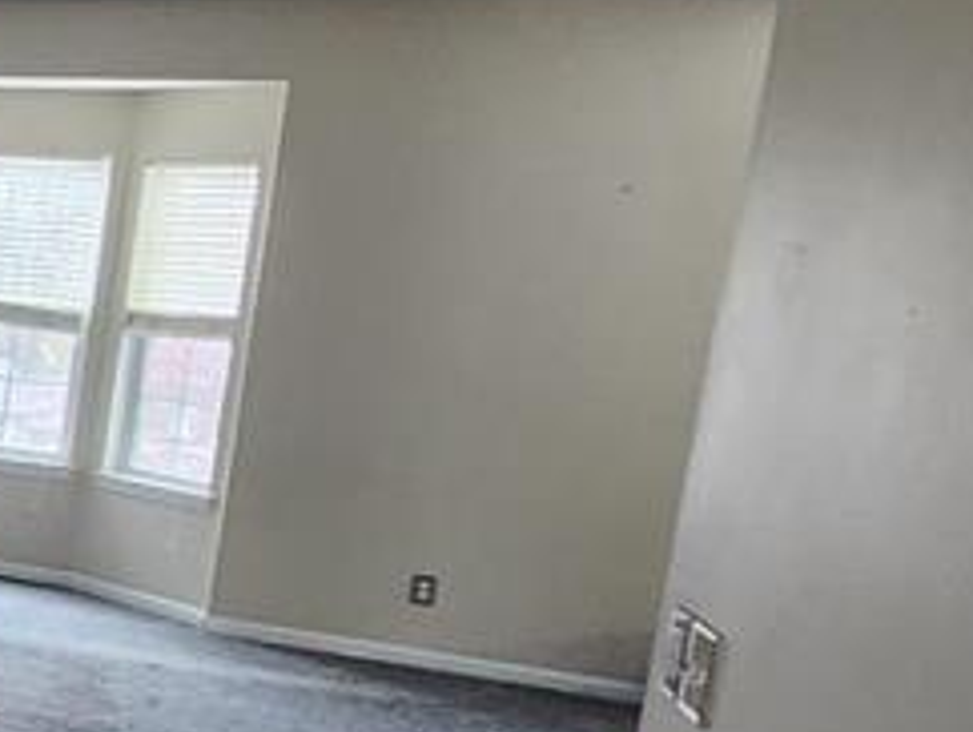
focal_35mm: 55
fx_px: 1547
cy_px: 402
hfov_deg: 19.5
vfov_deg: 26.6
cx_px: -961
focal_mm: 2.2
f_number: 2.2
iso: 400
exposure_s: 1/30
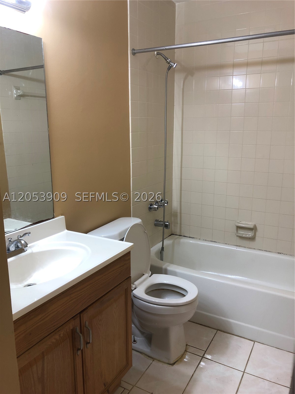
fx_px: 318
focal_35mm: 28
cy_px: 197
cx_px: 148
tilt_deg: -13.2
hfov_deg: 49.7
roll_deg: +1.3
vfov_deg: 63.4
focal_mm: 3.99
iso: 32
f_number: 1.8
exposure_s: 1/24
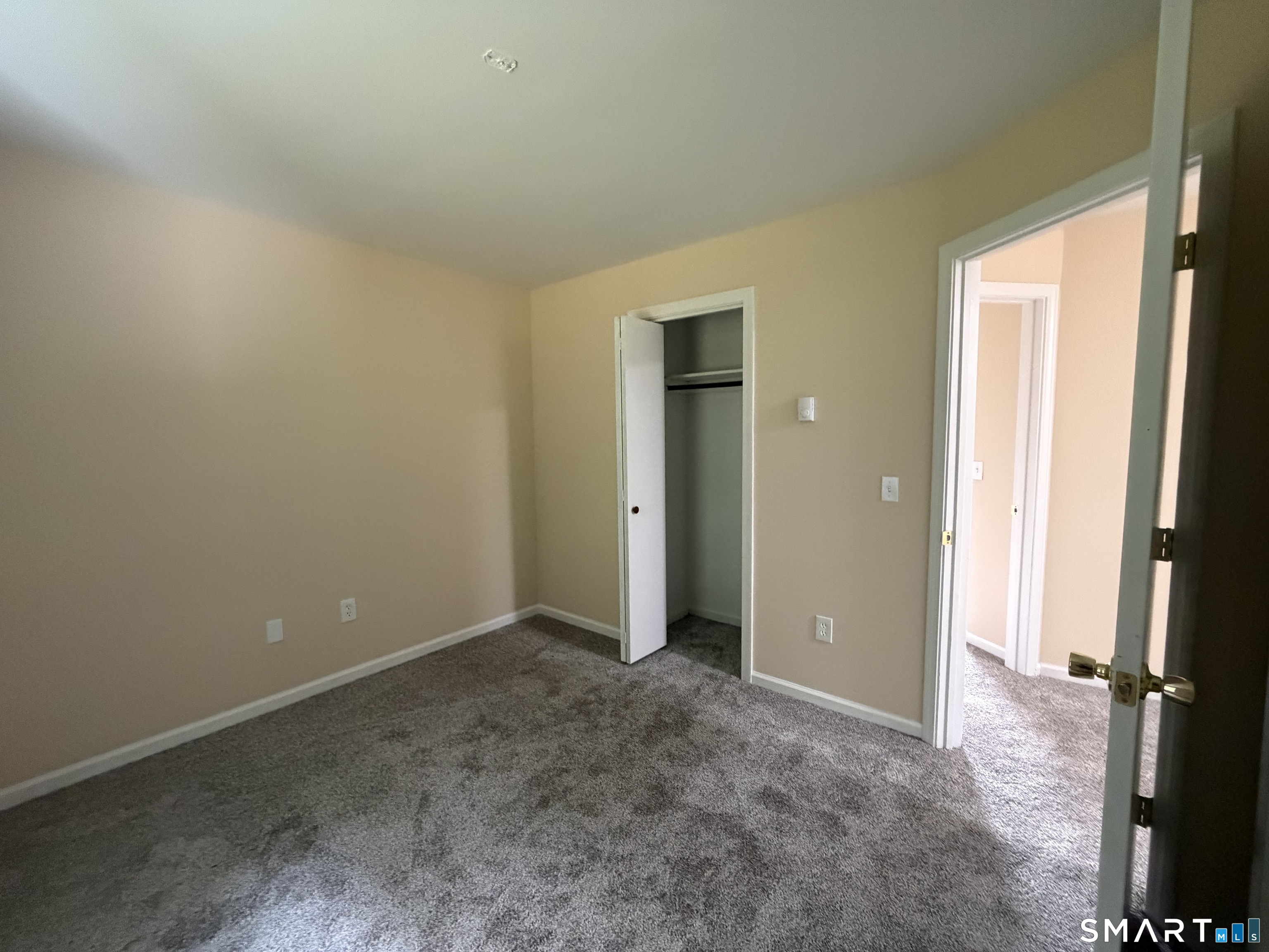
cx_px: 634
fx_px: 513
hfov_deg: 102.1
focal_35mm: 14
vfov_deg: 85.7
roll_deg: +0.5
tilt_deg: -4.7
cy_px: 476
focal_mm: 2.22
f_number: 2.2
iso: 800
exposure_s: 1/60
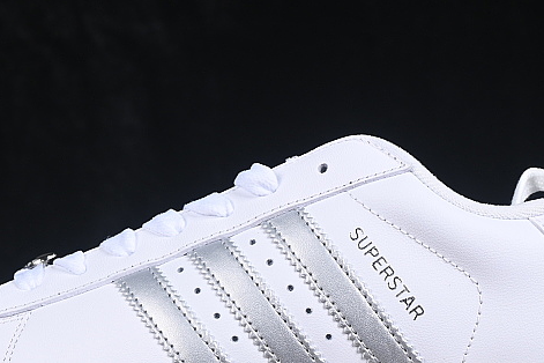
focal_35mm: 172
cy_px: 210
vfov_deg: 8.0
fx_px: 2599
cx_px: 303
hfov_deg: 11.9
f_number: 8
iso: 160
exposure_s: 1/80
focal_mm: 50
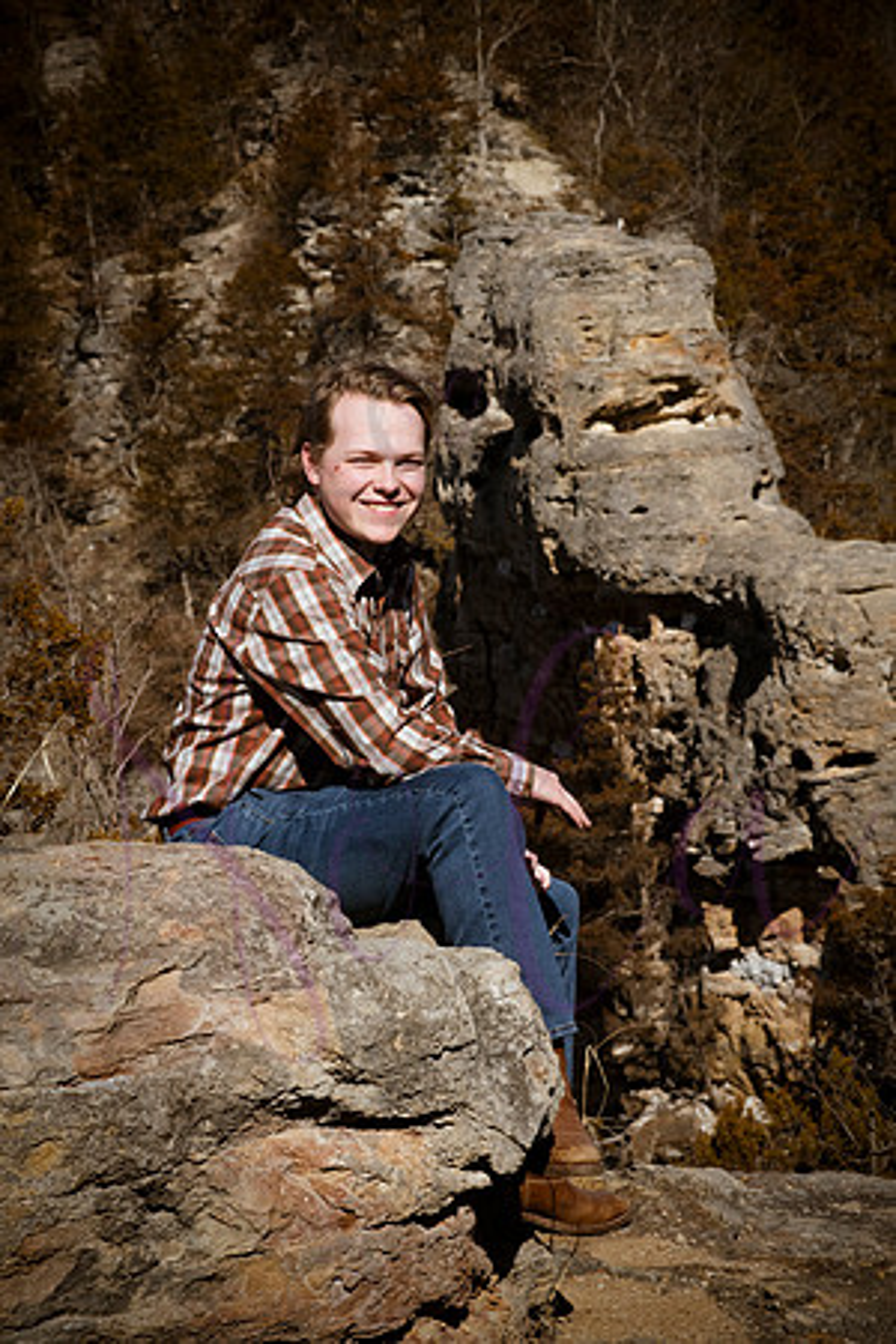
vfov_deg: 18.3
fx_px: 4181
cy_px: 672
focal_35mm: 112
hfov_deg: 12.2
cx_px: 448
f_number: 18
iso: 800
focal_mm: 112
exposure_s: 1/1000
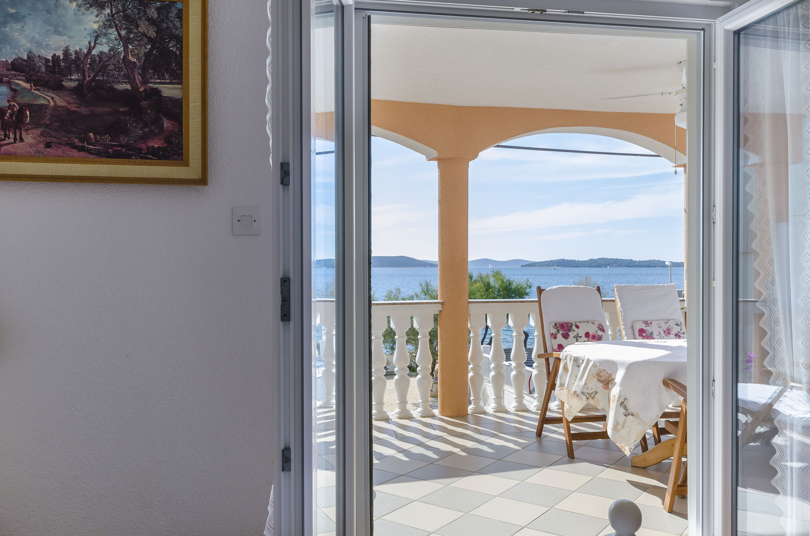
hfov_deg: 62.0
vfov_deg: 43.4
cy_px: 268
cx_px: 405
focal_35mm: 30
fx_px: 674
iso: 100
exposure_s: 1/100
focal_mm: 20
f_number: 8
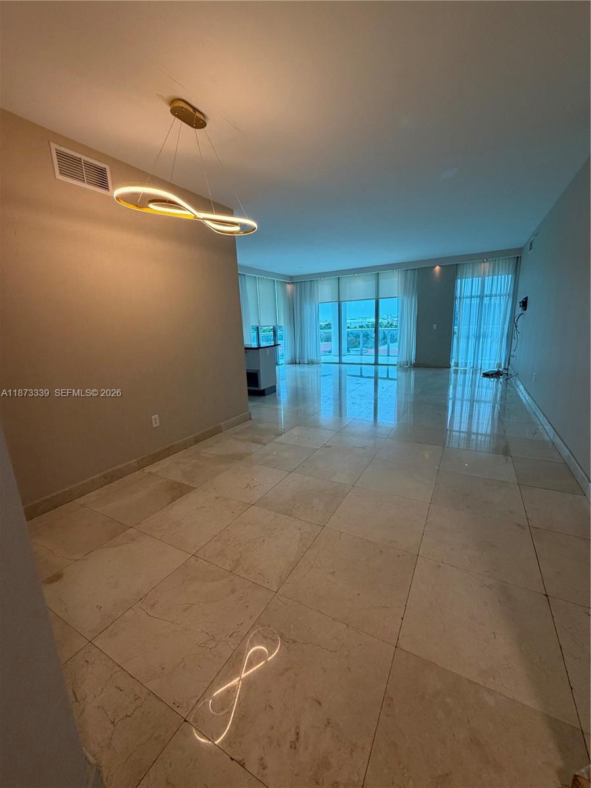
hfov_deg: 85.7
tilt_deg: -10.6
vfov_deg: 102.1
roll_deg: +2.8
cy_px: 394
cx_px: 296
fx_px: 319
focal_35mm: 14
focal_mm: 2.22
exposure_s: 1/119
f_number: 2.2
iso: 160
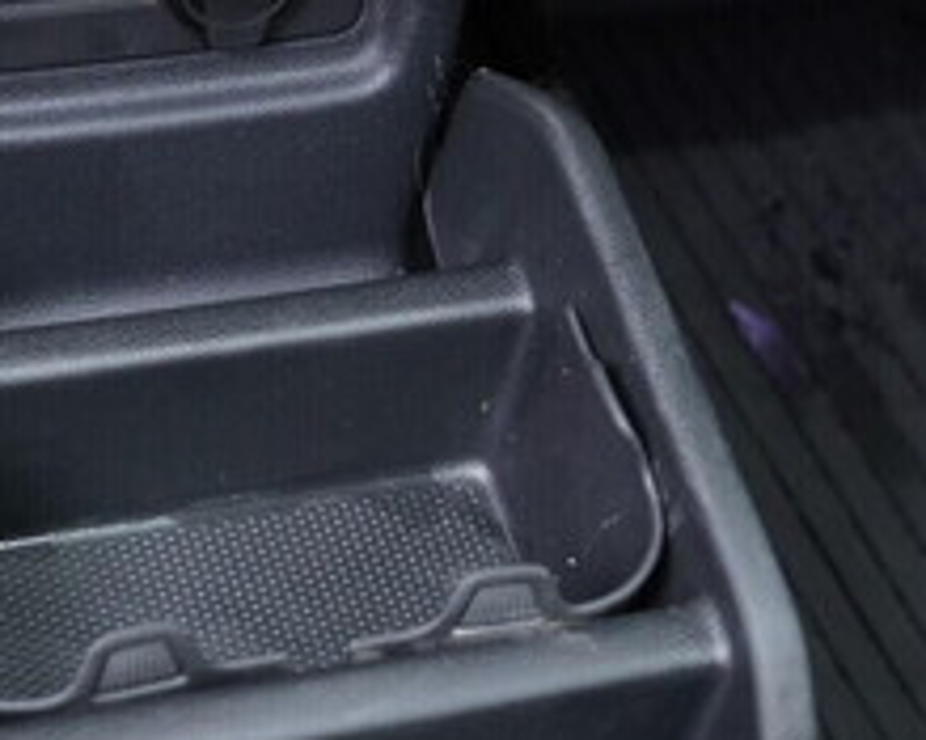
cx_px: 203
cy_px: 662
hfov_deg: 22.2
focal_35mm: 85
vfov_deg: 17.8
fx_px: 2328
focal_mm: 24
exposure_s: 1/40
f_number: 2.8
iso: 1600
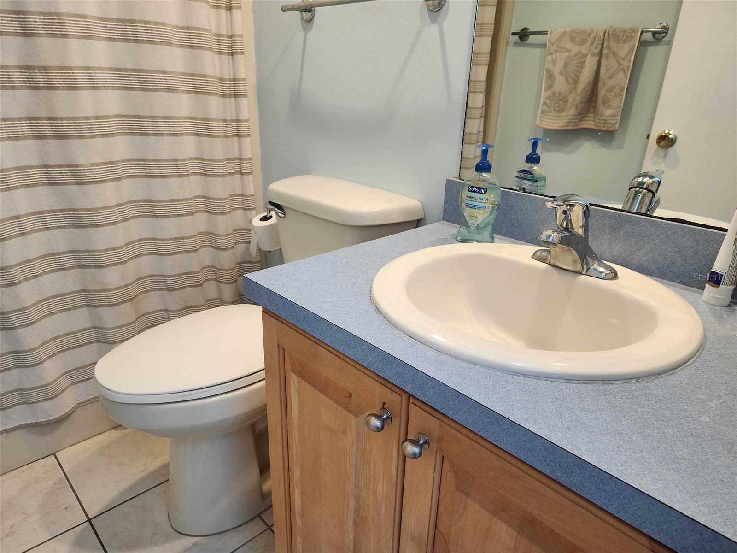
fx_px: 490
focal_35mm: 23
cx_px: 368
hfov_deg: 73.9
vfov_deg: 58.9
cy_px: 276
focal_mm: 6.4
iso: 250
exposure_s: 1/120
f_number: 1.8
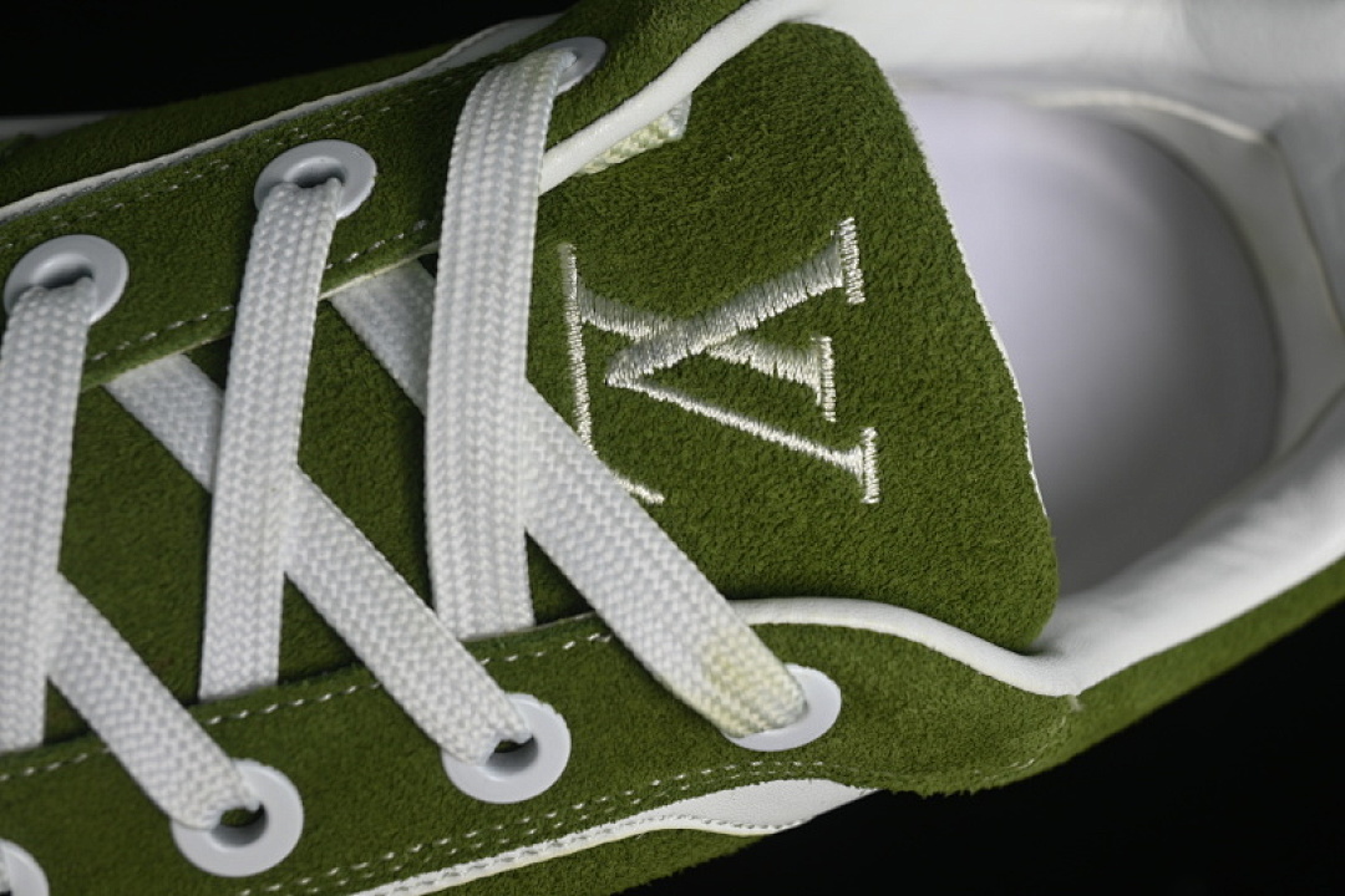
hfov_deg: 27.0
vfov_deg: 18.2
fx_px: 2802
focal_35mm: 75
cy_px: 448
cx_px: 672
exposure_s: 1/80
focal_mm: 50
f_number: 6.3
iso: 160
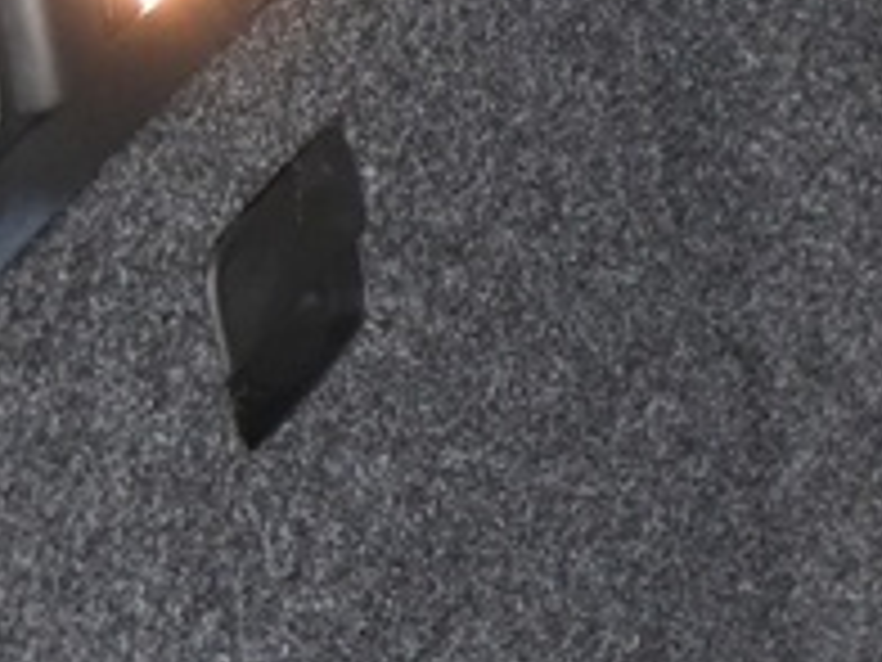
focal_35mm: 191
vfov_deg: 7.8
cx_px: 2565
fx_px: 4867
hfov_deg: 8.7
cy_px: 342
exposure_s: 1/25
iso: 2000
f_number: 4
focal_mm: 24
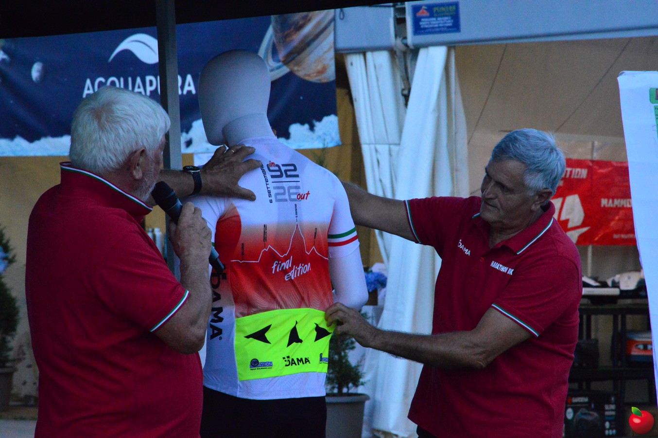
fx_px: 2876
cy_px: 219
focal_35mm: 158
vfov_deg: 8.7
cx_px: 329
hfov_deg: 13.1
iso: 5600
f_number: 11
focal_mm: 105
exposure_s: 1/160
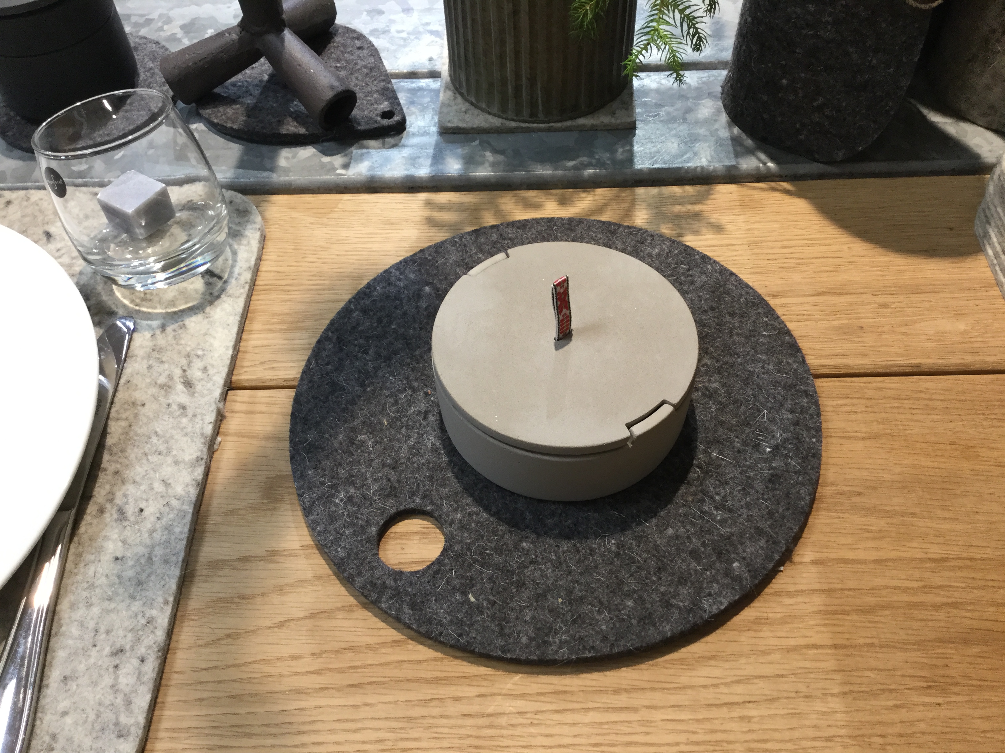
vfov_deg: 45.4
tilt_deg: -53.9
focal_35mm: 31
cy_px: 376
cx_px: 502
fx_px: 900
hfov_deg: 58.4
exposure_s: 1/33
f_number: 2.4
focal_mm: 3.3
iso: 80
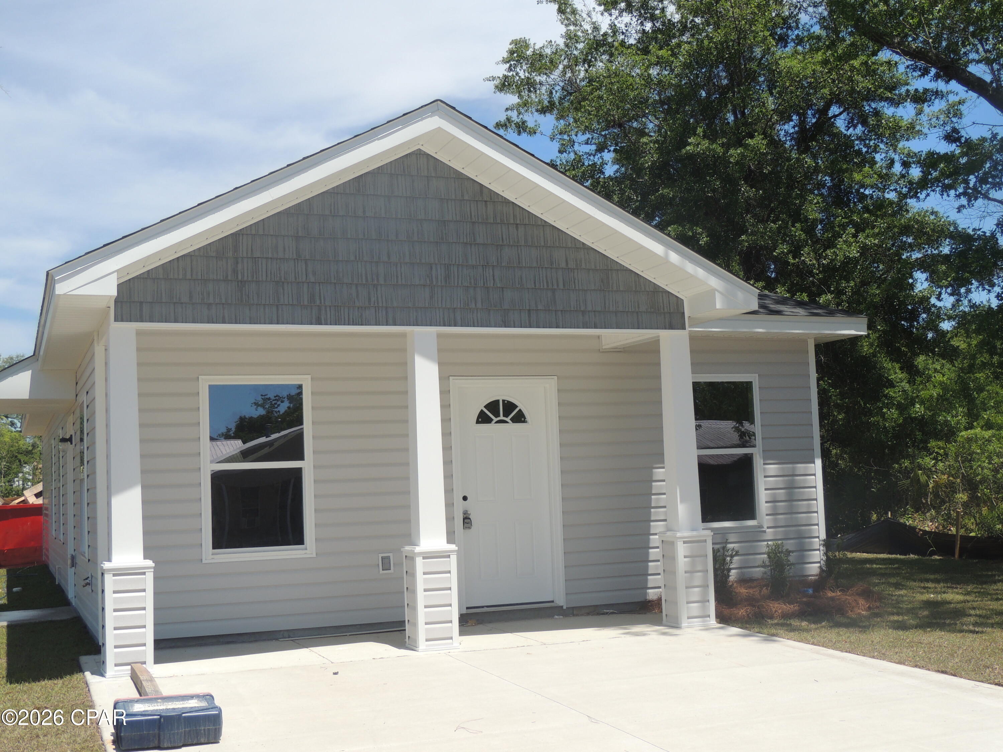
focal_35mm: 43
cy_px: 376
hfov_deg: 43.9
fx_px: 1246
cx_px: 502
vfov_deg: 33.6
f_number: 3.4
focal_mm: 7.6
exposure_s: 1/1000
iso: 100
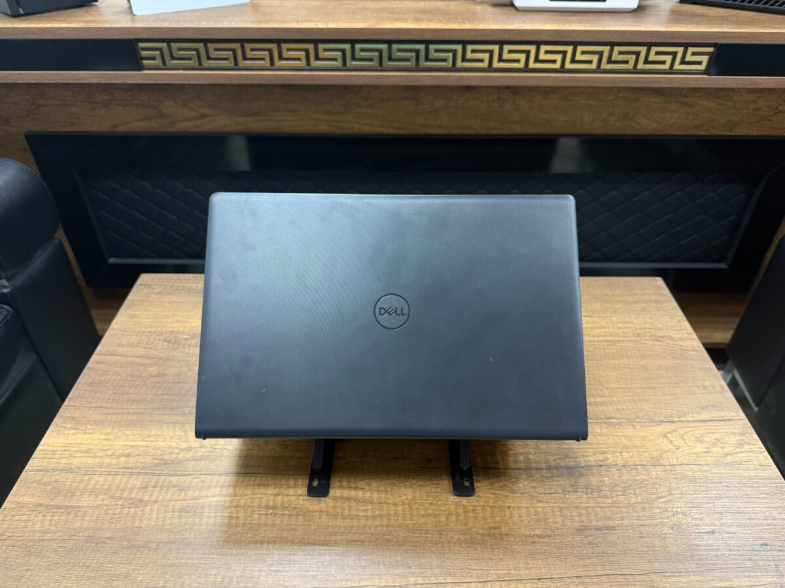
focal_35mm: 24
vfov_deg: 56.8
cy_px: 294
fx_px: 544
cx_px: 392
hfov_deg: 71.6
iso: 200
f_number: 1.78
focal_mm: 6.76
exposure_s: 1/50
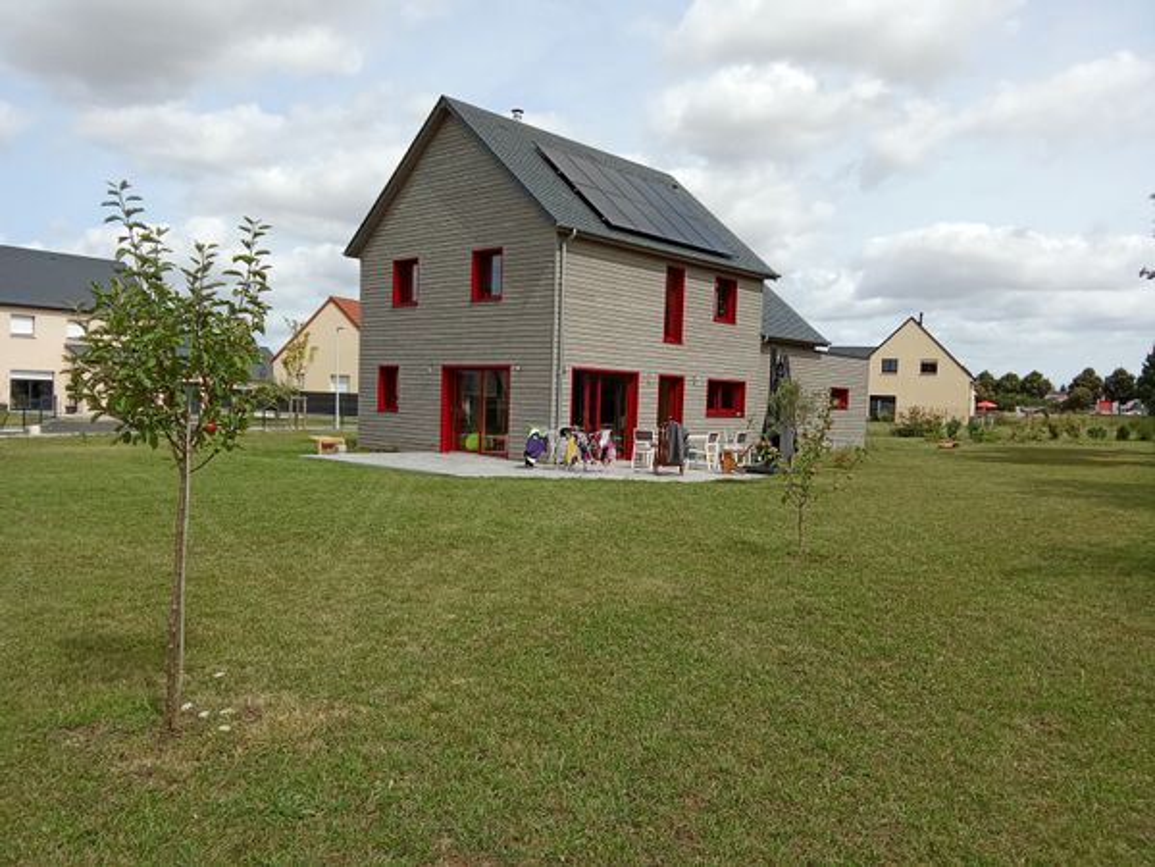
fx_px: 934
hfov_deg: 63.4
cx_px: 578
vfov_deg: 49.7
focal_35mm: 28
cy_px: 434
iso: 100
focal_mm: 2.78
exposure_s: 1/1479
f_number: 2
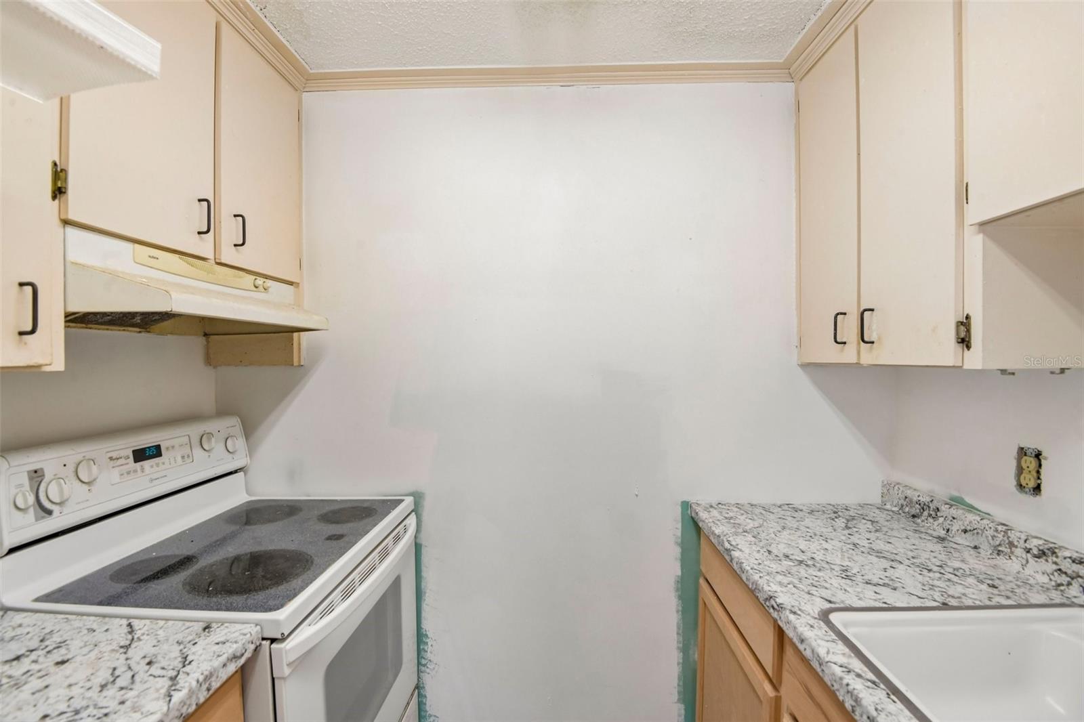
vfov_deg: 73.7
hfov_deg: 96.7
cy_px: 361
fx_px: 482
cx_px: 542
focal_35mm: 16
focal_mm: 16
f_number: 8
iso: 400
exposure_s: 1/50
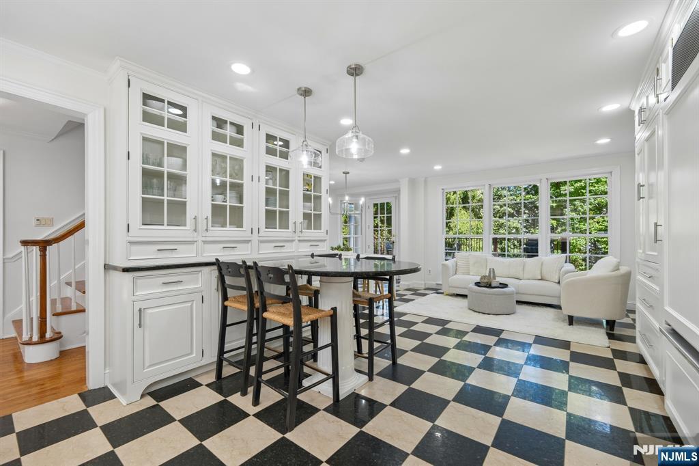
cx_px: 350
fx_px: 272
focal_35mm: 14
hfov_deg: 104.3
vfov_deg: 81.2
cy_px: 233
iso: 160
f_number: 5.6
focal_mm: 9.4
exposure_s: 1/25
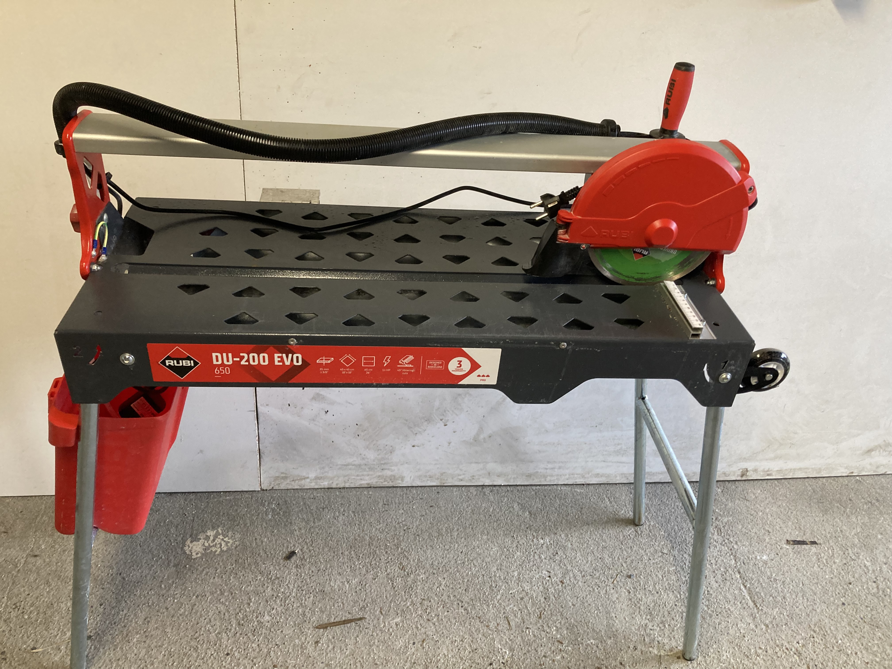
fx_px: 722
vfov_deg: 49.7
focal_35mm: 28
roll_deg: -4.6
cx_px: 446
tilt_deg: -32.9
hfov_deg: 63.4
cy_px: 334
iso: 160
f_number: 1.8
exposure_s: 1/50
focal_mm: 3.99
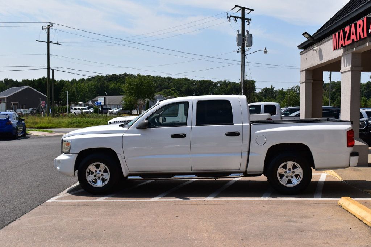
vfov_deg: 29.8
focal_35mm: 45
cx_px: 186
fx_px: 464
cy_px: 124
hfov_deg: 43.6
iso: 200
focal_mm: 30
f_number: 11
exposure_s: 1/500
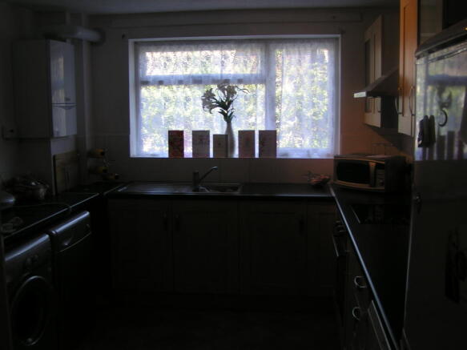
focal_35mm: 38
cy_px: 175
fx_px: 513
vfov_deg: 37.7
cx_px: 234
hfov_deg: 49.0
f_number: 3.5
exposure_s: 1/80
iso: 50
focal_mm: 5.8
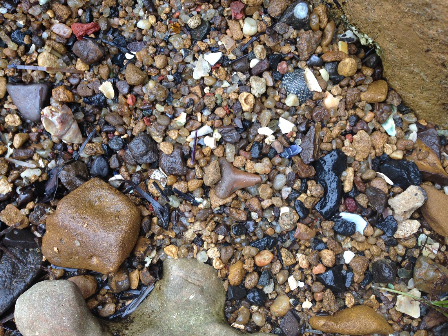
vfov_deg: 42.9
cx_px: 224
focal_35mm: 33
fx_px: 427
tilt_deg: -76.4
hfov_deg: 55.4
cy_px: 168
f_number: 2.4
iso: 50
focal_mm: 4.12
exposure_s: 1/120
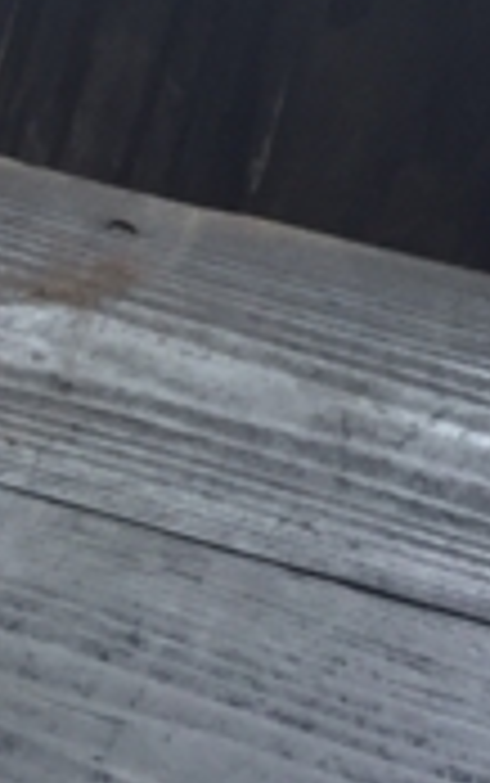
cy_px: -1170
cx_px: 184
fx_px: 3861
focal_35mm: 181
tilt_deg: -9.3
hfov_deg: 7.3
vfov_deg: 10.0
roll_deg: -0.5
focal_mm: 4.15
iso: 32
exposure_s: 1/40
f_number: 2.2
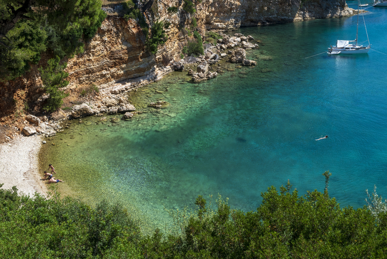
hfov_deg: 39.6
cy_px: 130
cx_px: 194
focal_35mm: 50
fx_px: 538
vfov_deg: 27.0
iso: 125
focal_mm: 50
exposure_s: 1/200
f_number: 11
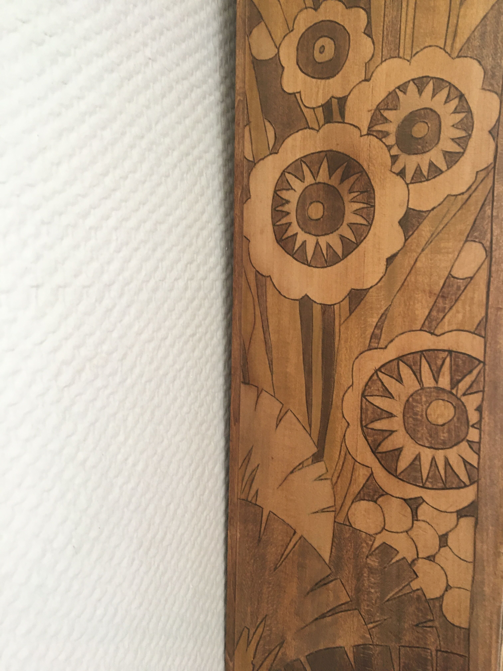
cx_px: 252
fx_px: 562
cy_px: 336
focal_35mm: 29
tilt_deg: -2.8
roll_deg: +1.9
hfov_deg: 48.2
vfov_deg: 61.7
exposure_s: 1/33
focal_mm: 4.15
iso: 125
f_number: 2.2
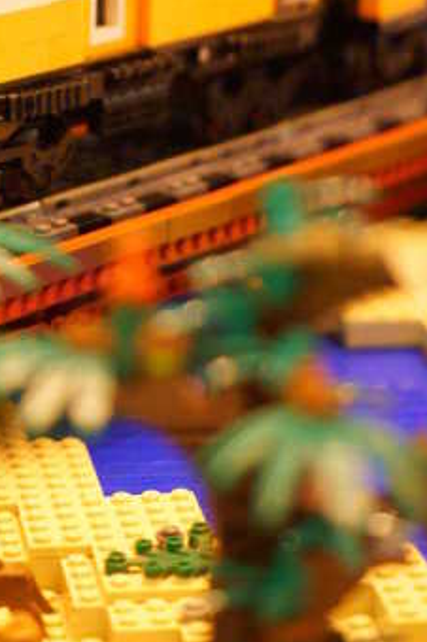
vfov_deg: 12.7
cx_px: 81
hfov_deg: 8.6
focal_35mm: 159
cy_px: -23
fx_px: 2834
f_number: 2
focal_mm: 50
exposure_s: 1/80
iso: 800
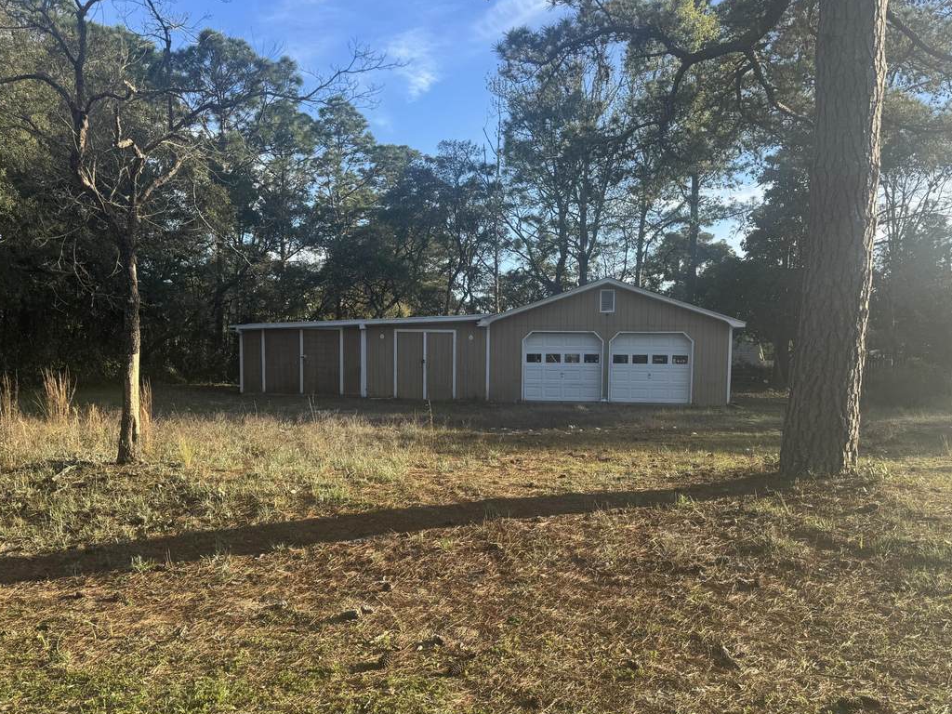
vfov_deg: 46.6
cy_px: 413
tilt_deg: -4.7
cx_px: 483
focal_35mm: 30
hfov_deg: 60.0
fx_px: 825
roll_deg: -0.4
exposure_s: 1/1238
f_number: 1.78
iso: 80
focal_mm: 6.76
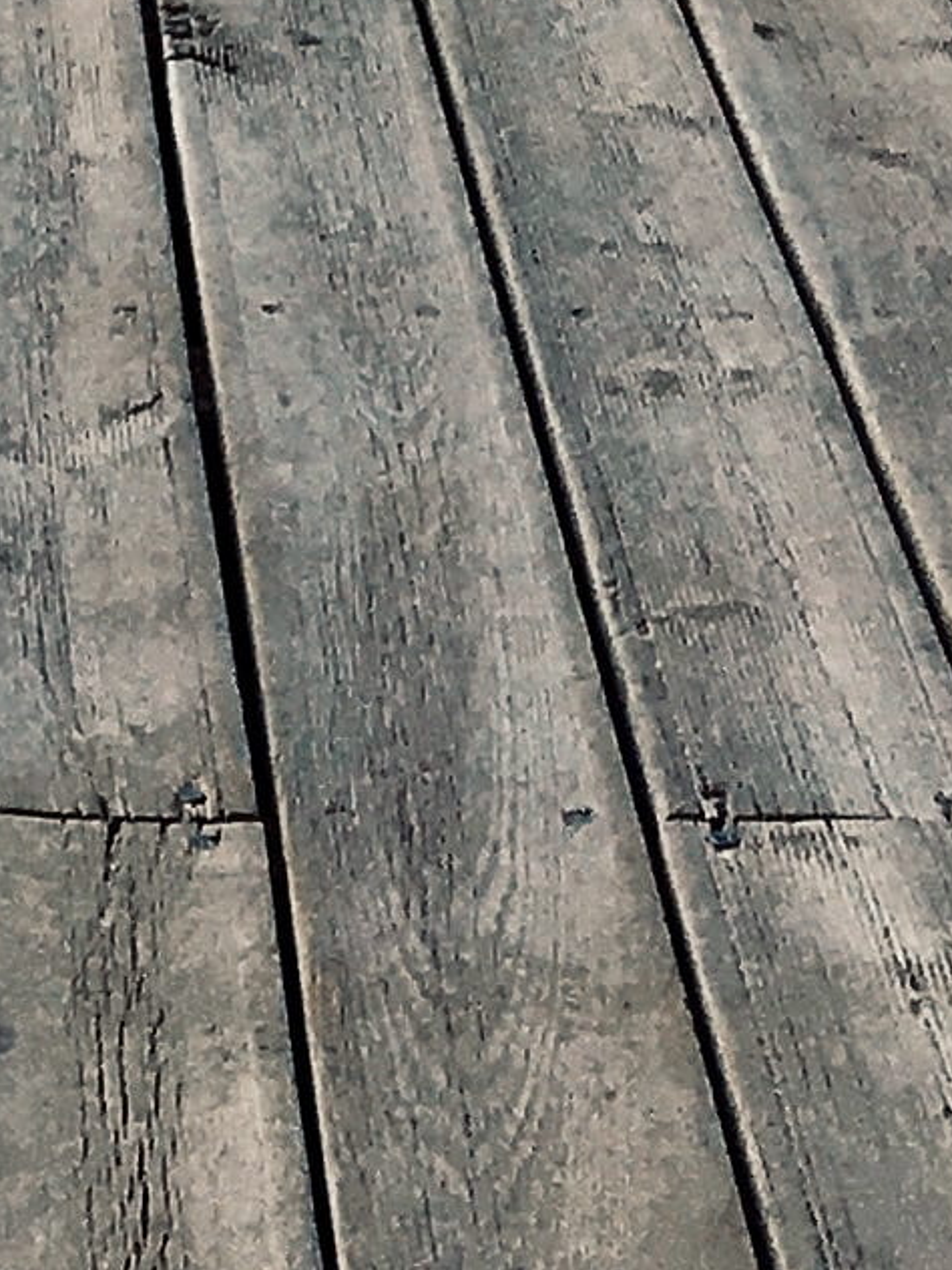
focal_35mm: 185
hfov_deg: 7.9
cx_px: -261
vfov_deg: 8.9
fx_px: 6784
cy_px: -2456
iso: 25
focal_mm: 4.15
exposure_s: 1/1972
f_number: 2.2
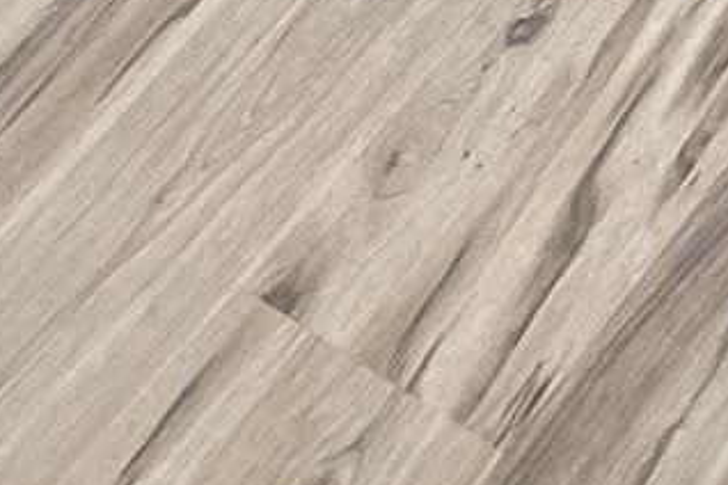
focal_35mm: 196
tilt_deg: -16.1
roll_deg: -1.7
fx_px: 3963
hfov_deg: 10.5
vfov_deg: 5.4
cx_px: 130
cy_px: -1938
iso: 80
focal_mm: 5.1
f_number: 1.6
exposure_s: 1/60
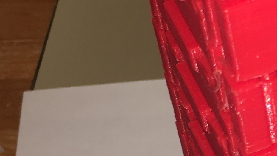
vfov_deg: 8.9
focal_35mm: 137
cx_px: 393
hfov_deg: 14.8
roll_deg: +0.3
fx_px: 1006
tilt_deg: -41.3
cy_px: 86
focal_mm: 4.15
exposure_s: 1/30
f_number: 2.2
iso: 25
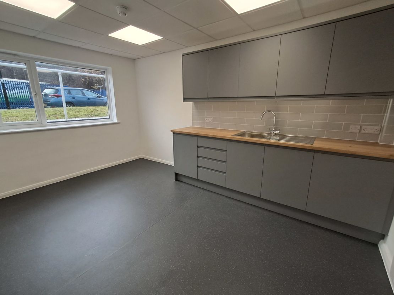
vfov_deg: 78.1
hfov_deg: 94.5
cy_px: 148
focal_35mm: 16
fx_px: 182
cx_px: 197
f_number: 2.2
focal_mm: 1.64
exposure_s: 1/50
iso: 50
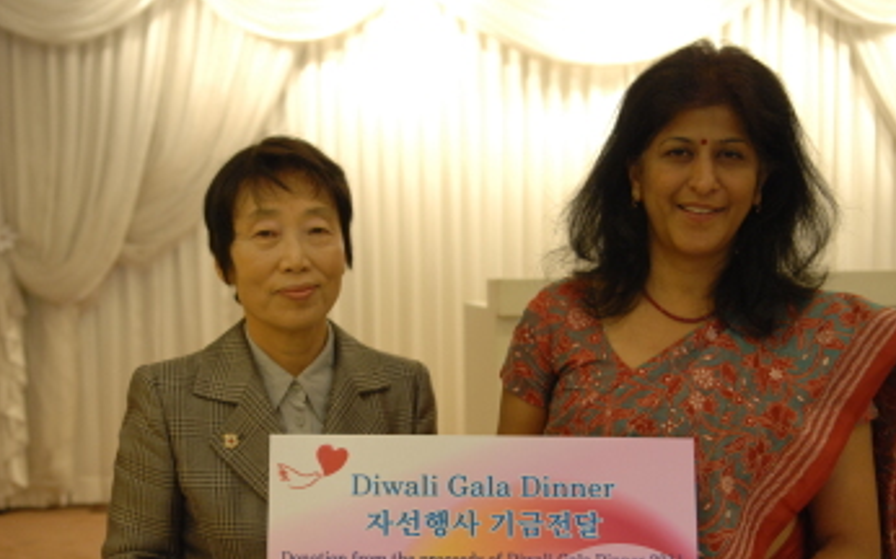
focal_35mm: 53
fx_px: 1294
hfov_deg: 38.2
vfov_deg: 24.2
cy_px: 399
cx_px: 404
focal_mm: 24
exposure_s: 1/60
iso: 400
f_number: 2.8
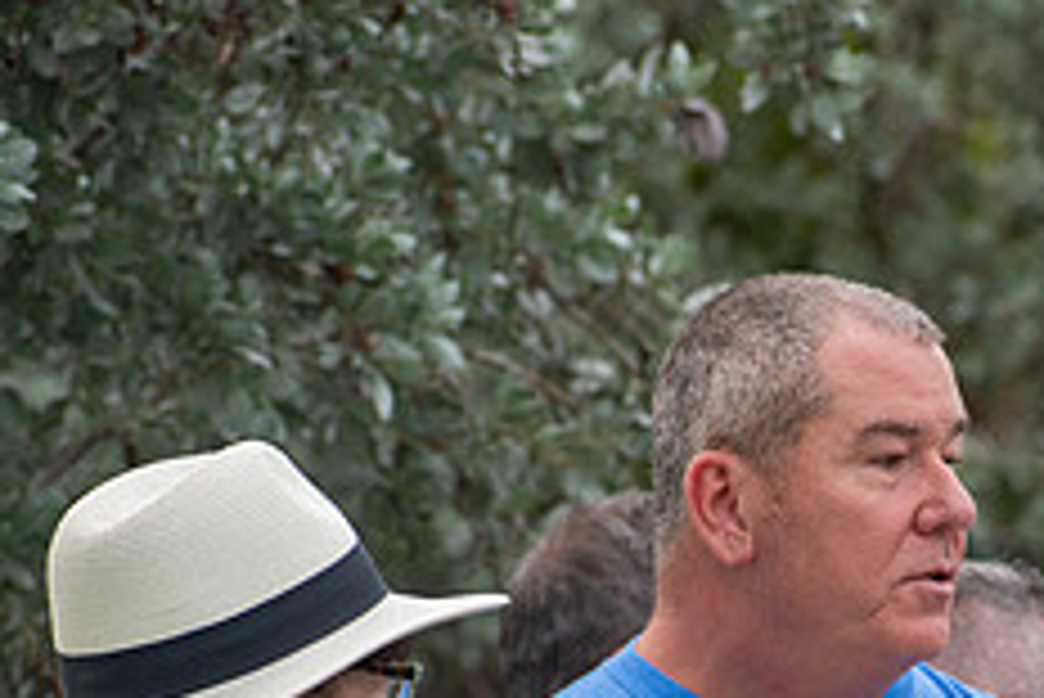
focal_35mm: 435
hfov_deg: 4.7
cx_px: 1156
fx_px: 12622
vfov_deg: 3.2
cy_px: 853
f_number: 5.6
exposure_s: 1/500
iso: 220
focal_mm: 116
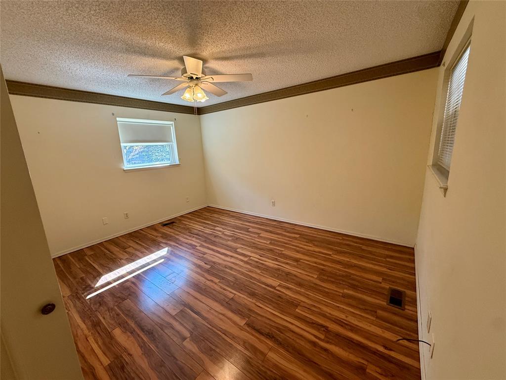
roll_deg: +2.6
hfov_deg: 102.1
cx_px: 253
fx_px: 205
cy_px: 190
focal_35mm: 14
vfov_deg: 85.7
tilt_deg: -9.4
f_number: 2.2
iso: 200
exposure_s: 1/120
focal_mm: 2.22
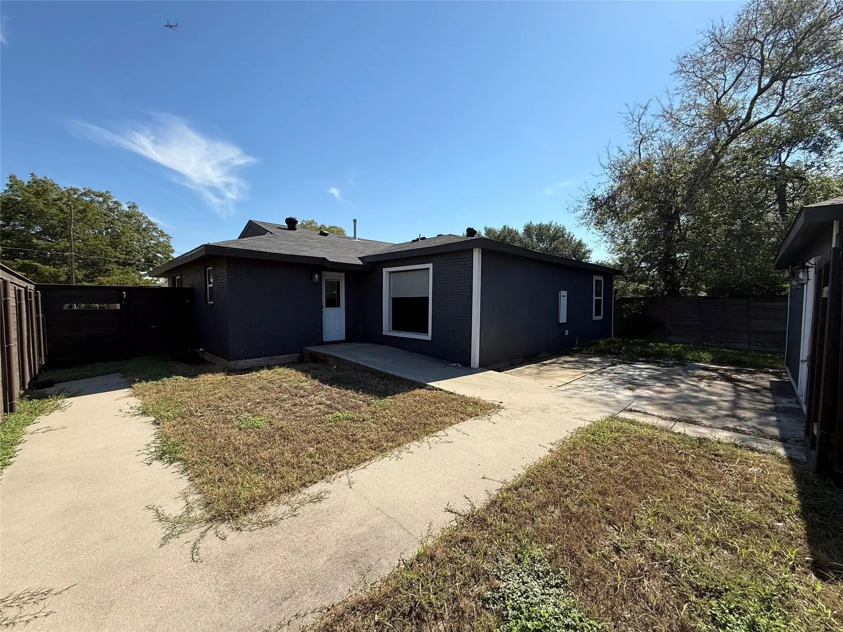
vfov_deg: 85.7
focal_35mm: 14
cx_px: 422
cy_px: 316
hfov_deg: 102.1
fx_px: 341
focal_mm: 2.22
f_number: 2.2
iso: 50
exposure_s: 1/1613
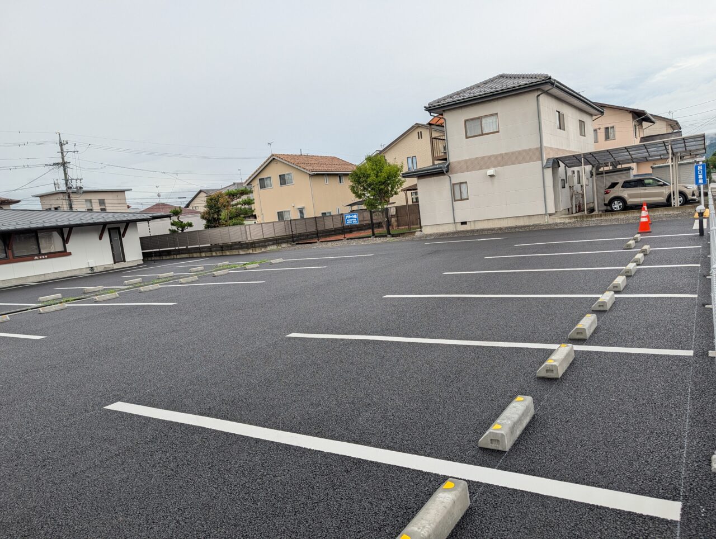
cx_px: 358
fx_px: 497
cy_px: 270
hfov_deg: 71.5
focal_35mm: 24
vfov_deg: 56.9
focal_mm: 6.9
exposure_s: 1/255
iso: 19
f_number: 1.68
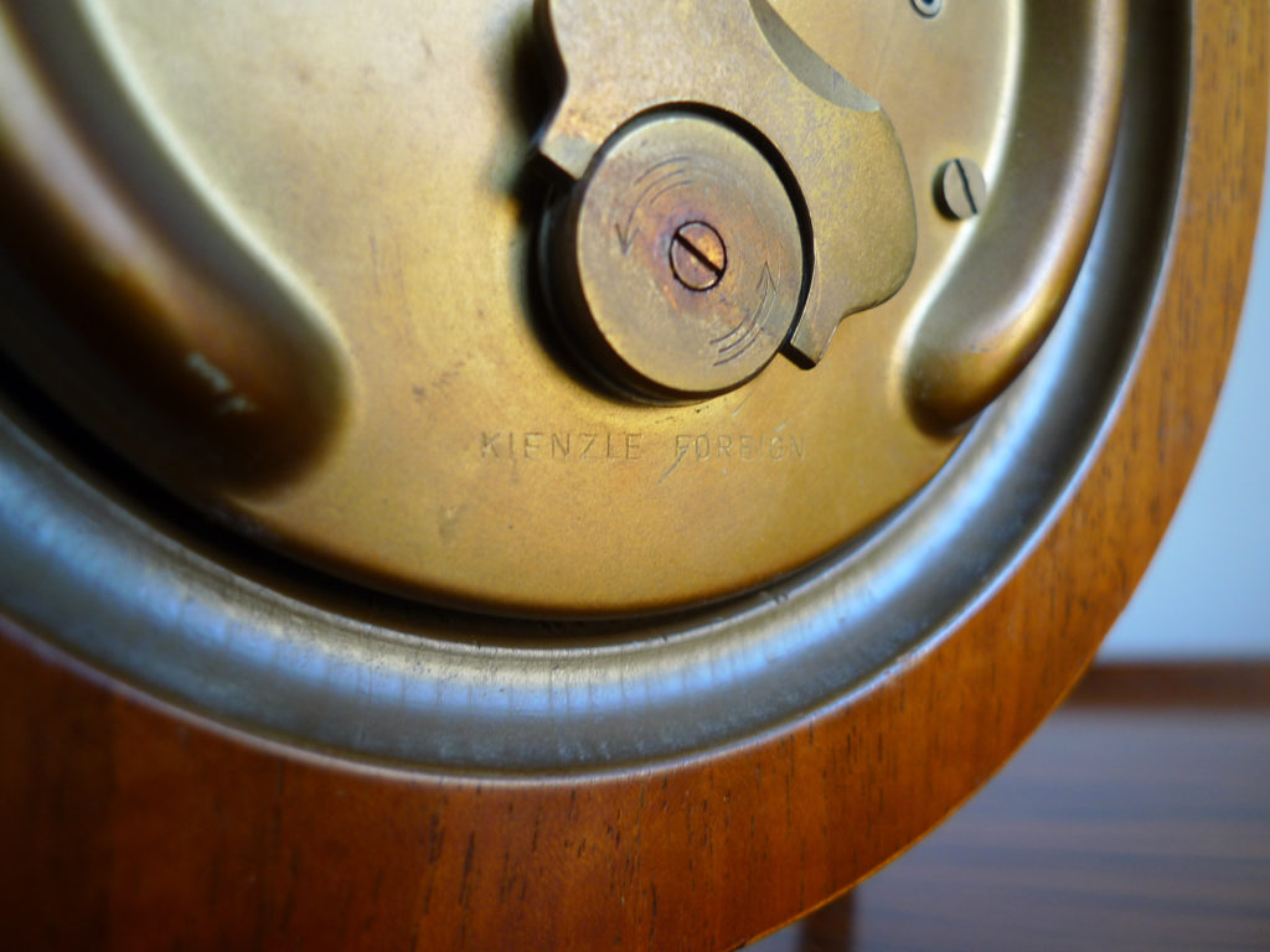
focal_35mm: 24
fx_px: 881
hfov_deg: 71.6
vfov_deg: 56.8
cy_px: 476
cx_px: 635
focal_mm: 5.1
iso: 125
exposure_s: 1/30
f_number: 2
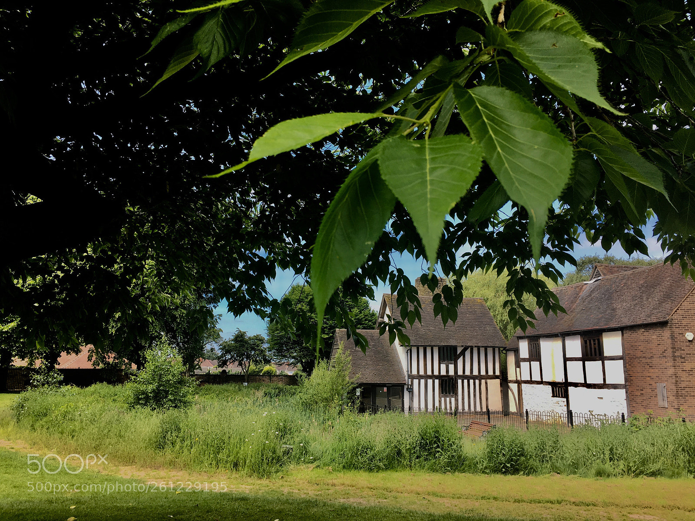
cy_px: 260
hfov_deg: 61.7
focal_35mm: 29
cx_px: 348
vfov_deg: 48.2
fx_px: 582
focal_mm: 4.15
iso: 25
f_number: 2.2
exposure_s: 1/452
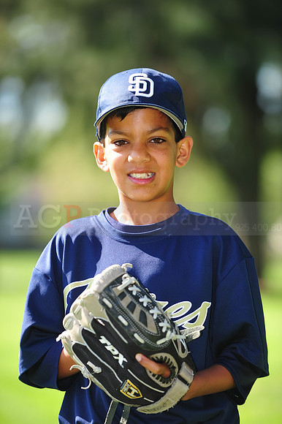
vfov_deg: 10.3
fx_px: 2353
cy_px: 212
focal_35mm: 200
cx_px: 141
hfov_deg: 6.9
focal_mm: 200
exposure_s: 1/400
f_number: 4.5
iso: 200
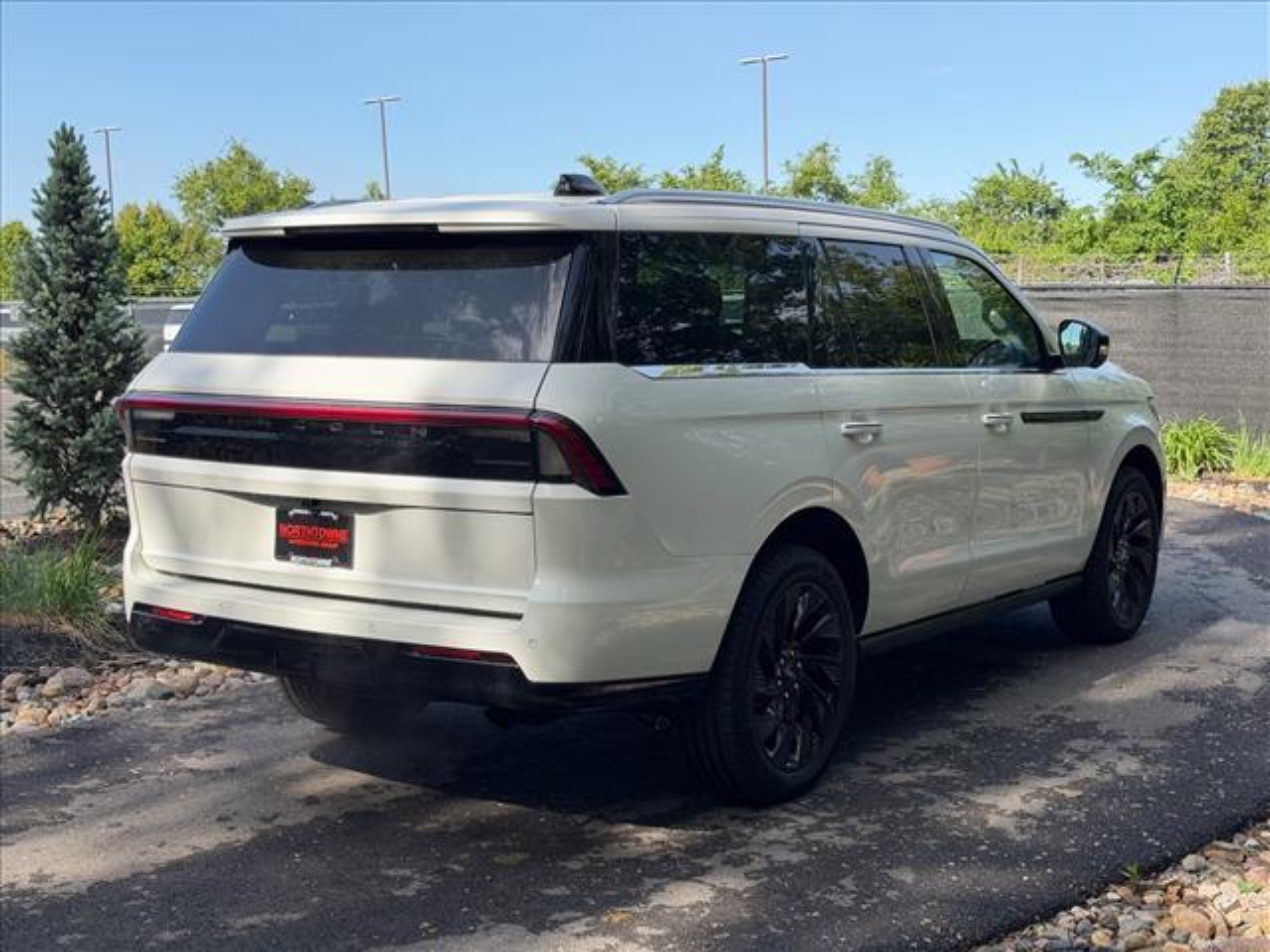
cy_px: 476
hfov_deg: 39.7
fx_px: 1761
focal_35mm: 48
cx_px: 635
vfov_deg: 30.3
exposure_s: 1/1883
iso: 80
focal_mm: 6.76
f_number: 1.78
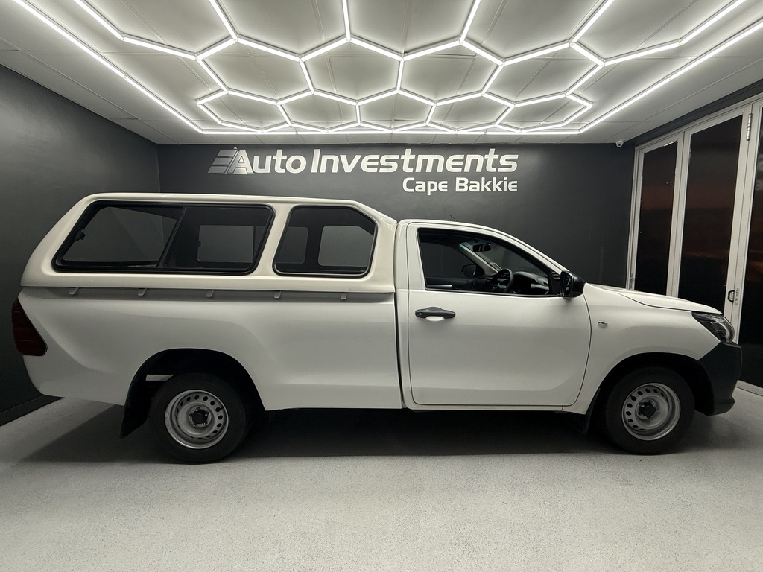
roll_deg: +0.2
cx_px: 382
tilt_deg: -5.1
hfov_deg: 102.1
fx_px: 309
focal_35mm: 14
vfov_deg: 85.7
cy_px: 286
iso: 160
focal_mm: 2.22
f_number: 2.2
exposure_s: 1/99
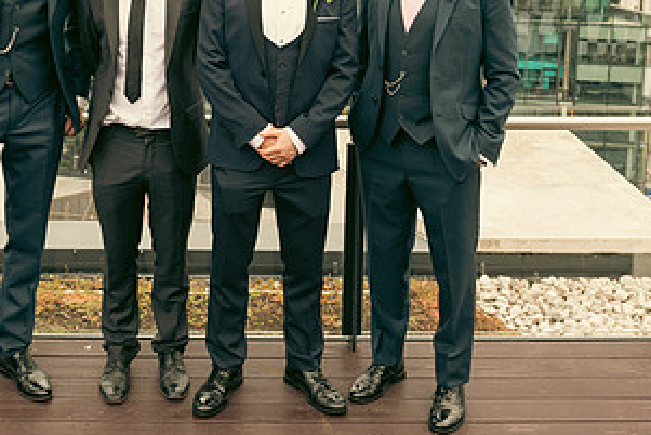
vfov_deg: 25.3
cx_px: 214
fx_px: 941
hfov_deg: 37.7
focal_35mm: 52
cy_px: 53
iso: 320
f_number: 6.3
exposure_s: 1/250
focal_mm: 27
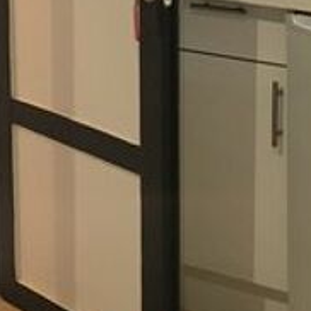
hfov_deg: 12.4
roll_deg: +0.1
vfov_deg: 12.2
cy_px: -7
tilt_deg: -10.5
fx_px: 1433
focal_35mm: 141
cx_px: 150
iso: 100
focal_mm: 4.15
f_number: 2.2
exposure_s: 1/33
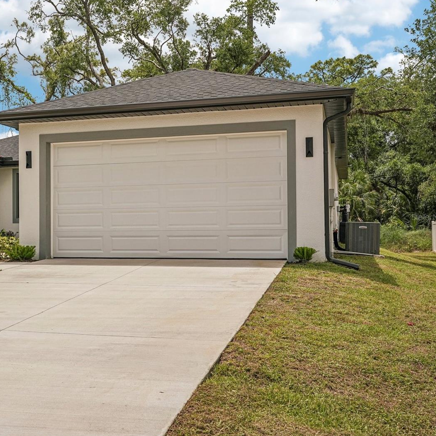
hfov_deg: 37.0
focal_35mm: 45
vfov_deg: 37.8
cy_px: 217
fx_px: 636
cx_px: 117
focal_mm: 34.5
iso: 400
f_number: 8
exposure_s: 1/1000
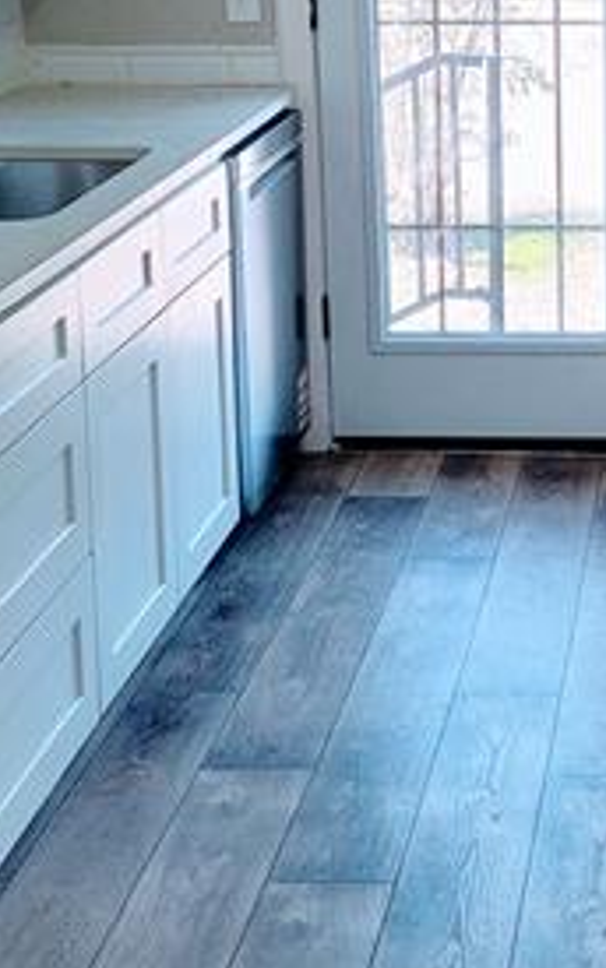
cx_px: 617
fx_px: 2034
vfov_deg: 26.3
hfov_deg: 16.6
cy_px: 190
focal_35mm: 77
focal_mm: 5.4
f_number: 1.8
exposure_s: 1/120
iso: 125
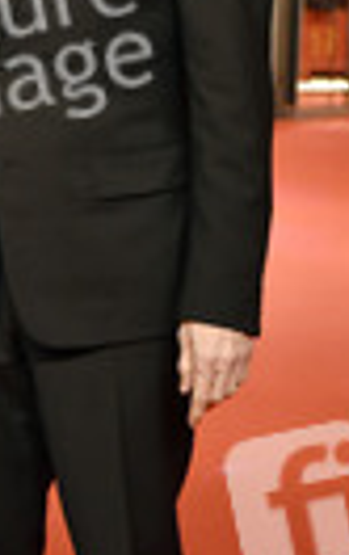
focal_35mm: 148
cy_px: 273
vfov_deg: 14.1
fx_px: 2243
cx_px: 59
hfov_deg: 8.9
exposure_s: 1/200
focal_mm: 48
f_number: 5
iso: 2500
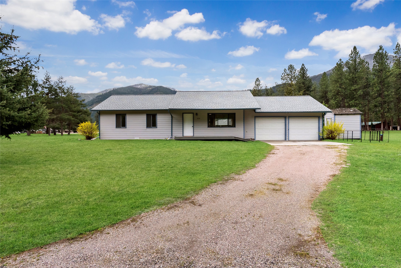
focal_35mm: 22
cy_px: 134
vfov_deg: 58.4
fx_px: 240
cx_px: 200
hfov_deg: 79.8
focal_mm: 21.5
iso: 1600
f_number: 5.6
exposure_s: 1/5000
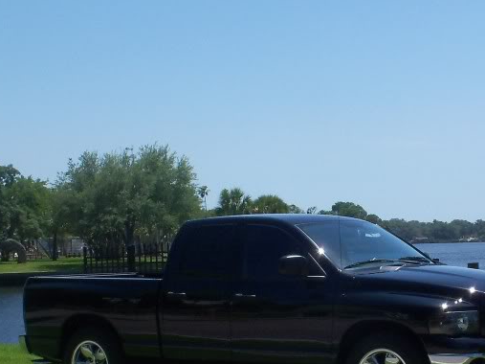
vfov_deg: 15.4
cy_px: 335
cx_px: 324
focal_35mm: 95
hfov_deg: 20.6
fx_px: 1331
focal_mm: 8.3
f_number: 5.8
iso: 80
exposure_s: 1/500
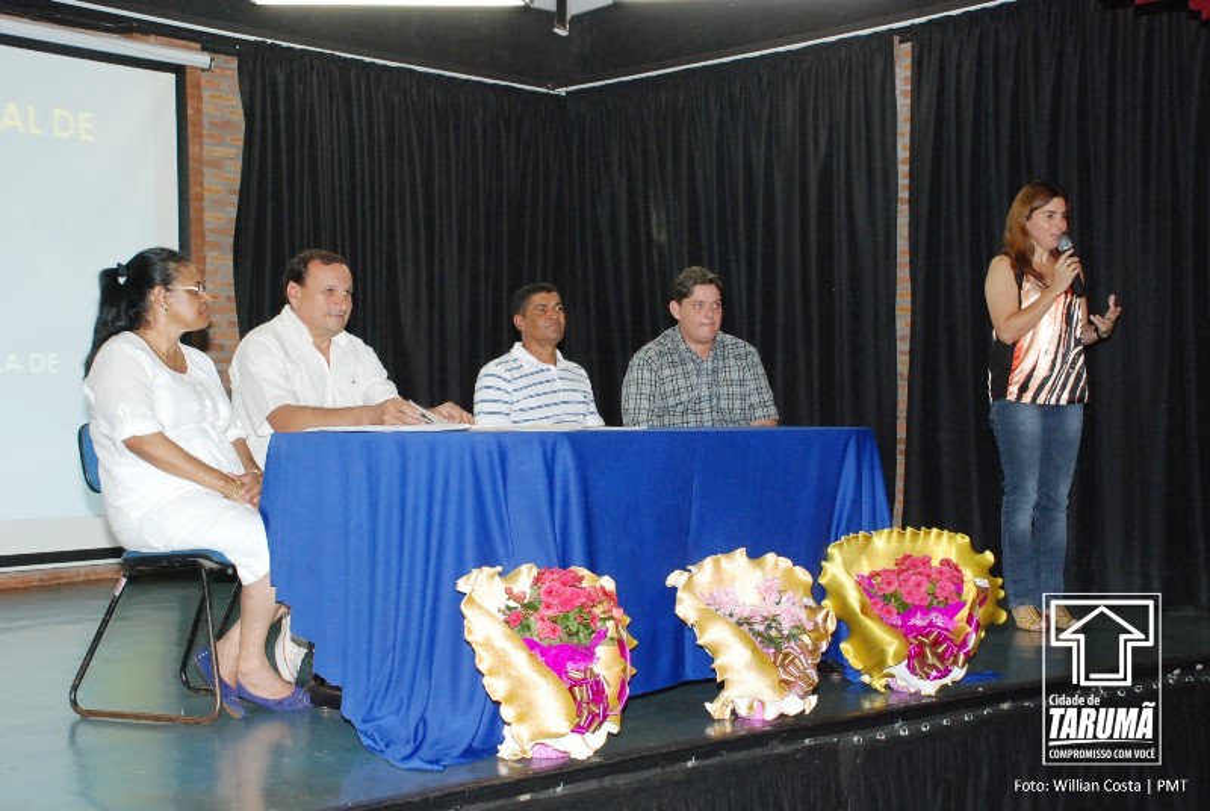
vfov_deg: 25.8
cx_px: 605
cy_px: 406
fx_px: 1767
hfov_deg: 37.8
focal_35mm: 52
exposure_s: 1/40
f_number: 6.3
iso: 1250
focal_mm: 35
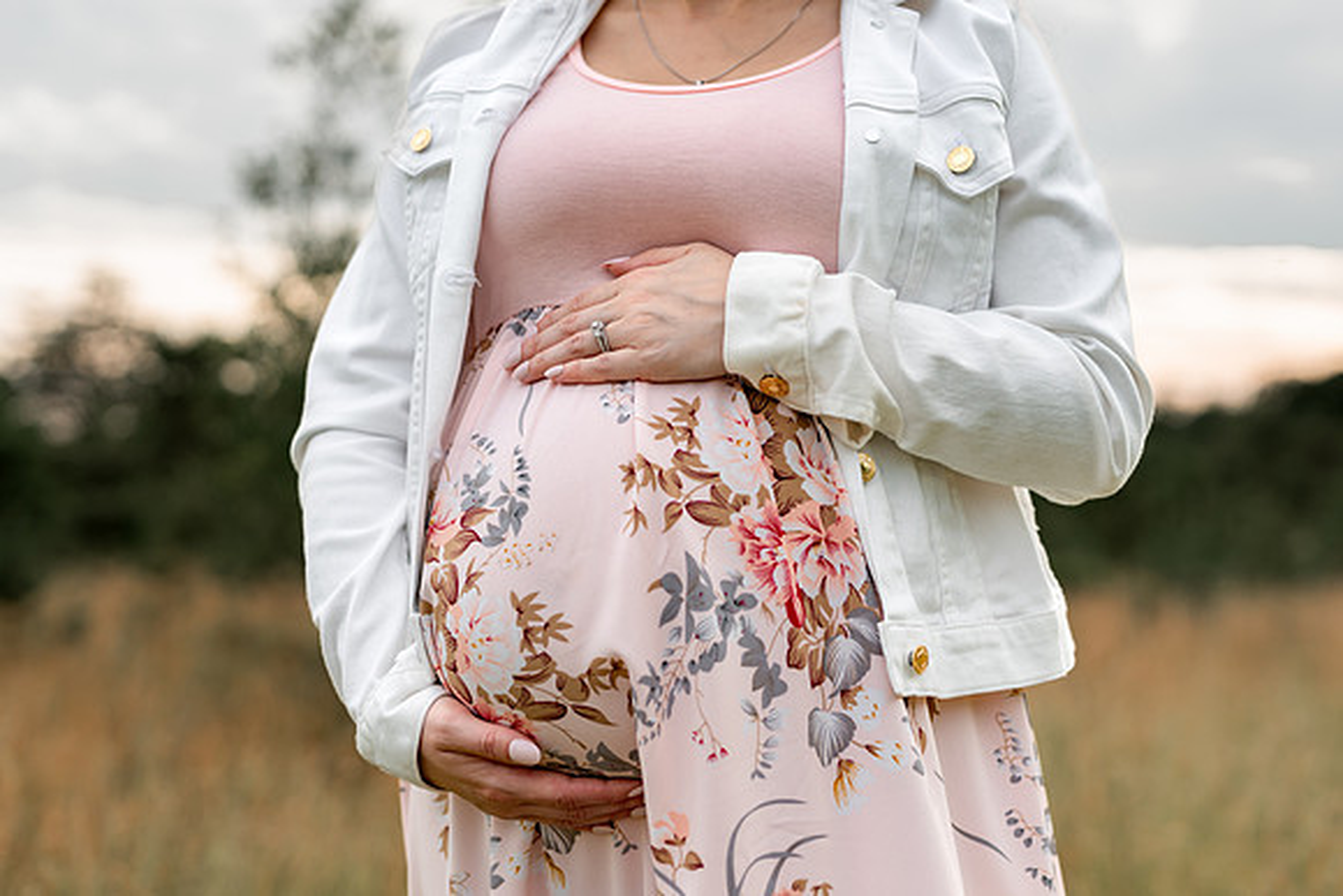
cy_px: 463
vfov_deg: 24.1
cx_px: 742
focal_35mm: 56
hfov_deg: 35.4
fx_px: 2101
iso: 100
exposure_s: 1/1000
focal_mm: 50
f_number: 2.2
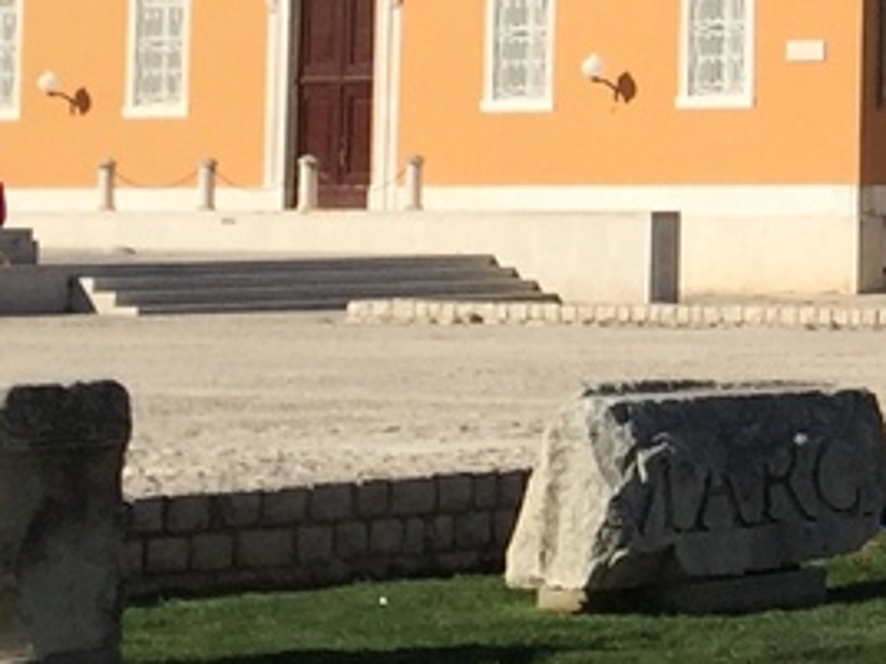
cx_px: 1769
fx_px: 4428
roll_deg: +0.0
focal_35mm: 173
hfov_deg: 10.5
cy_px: -221
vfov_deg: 8.5
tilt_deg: +4.9
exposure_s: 1/3300
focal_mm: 4.15
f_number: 2.2
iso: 32
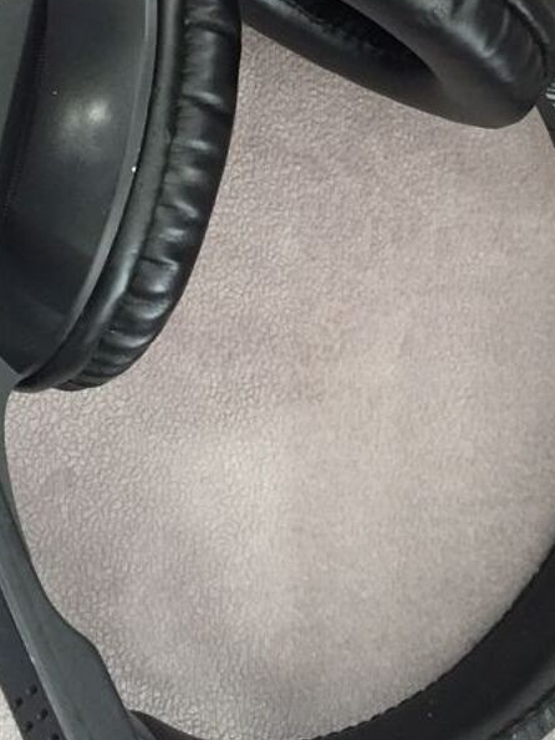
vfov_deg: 29.0
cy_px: 118
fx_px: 1390
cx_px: 205
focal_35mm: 65
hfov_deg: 22.5
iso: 320
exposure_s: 1/33
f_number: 2.2
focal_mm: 4.15
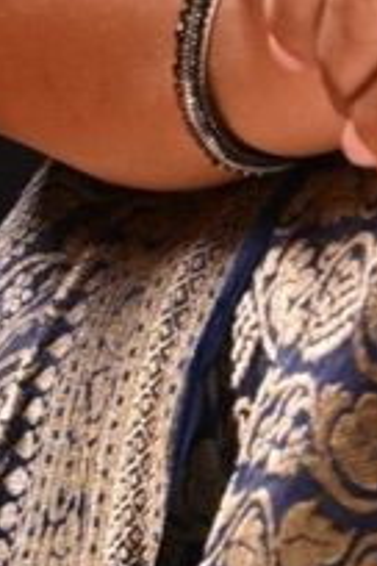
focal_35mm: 621
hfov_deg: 2.2
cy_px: -1071
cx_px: 834
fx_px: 9754
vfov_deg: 3.3
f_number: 10
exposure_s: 1/125
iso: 100
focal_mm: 79
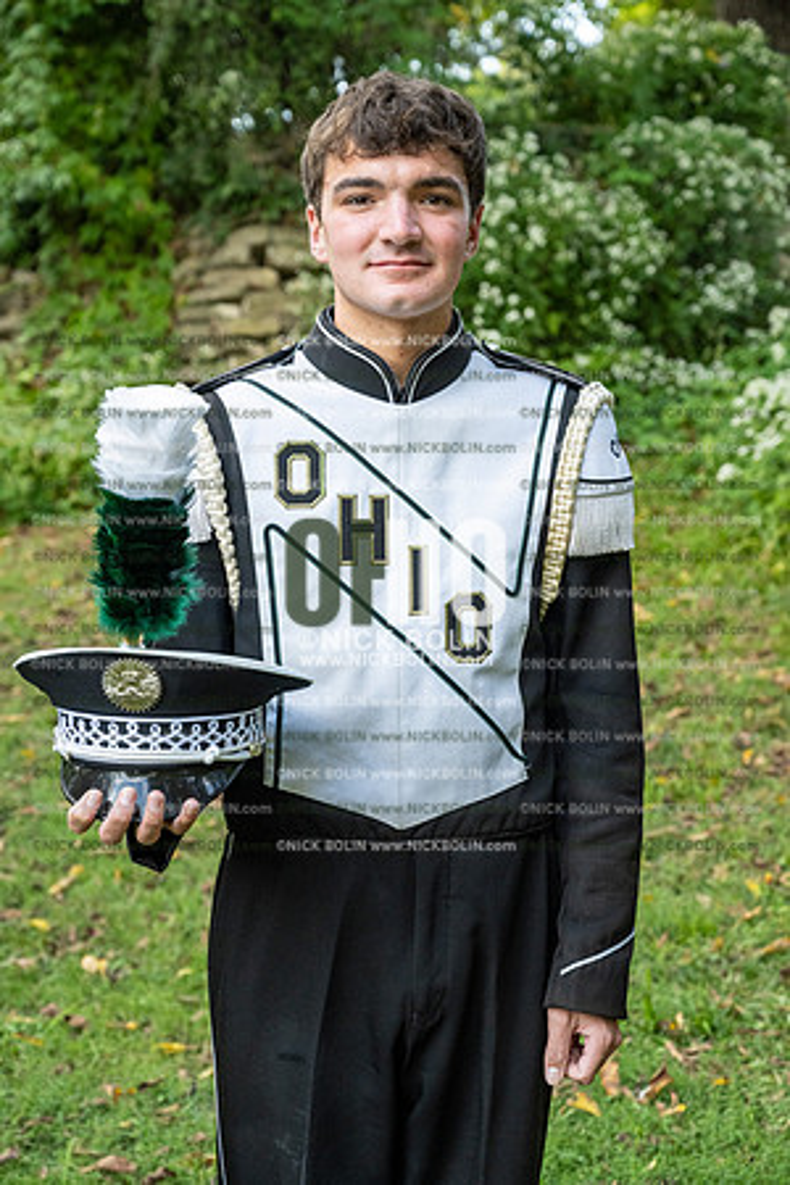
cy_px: 592
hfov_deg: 20.9
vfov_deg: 31.0
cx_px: 395
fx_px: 2139
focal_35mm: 65
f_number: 5.6
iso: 1000
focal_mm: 65
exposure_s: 1/640
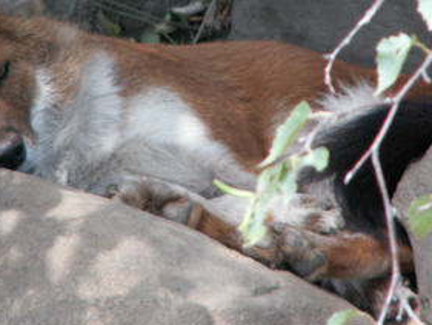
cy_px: 68
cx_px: 138
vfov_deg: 2.7
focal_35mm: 552
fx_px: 6892
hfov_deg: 3.6
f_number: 4.5
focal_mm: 53.53
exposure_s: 1/80
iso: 125
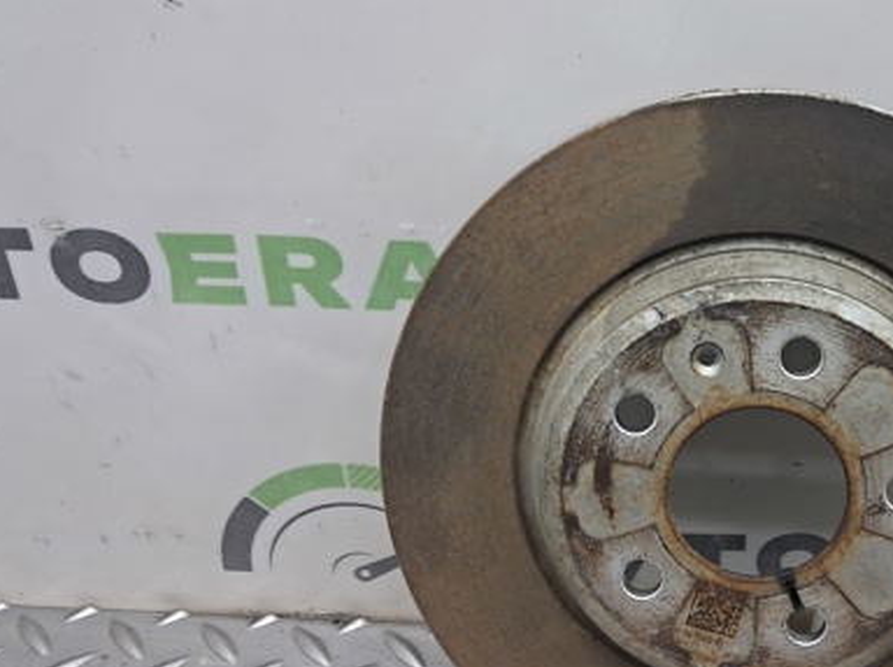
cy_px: 329
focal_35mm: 45
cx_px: 730
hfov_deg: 40.2
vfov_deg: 32.1
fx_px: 1159
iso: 160
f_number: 1.8
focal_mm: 4
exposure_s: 1/50
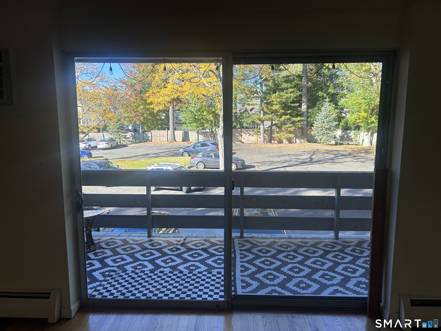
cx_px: 220
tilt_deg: -8.7
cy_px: 166
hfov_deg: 67.3
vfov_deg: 53.1
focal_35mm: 26
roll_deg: +0.5
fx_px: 331
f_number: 1.5
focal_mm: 5.7
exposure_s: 1/482
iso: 50
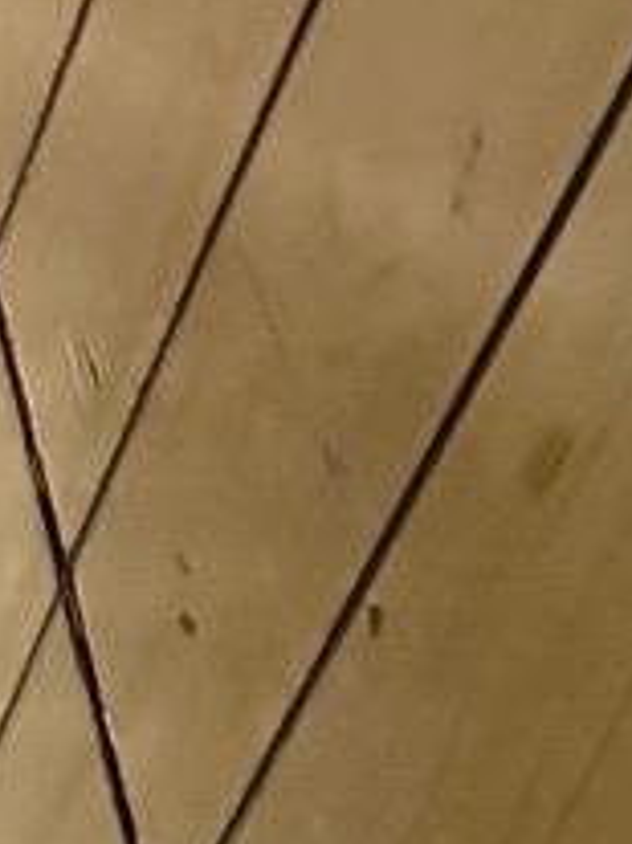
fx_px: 4338
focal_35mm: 178
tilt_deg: -47.2
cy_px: -546
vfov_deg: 10.6
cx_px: -958
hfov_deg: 7.7
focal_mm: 6.76
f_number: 1.78
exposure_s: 1/39
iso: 1000
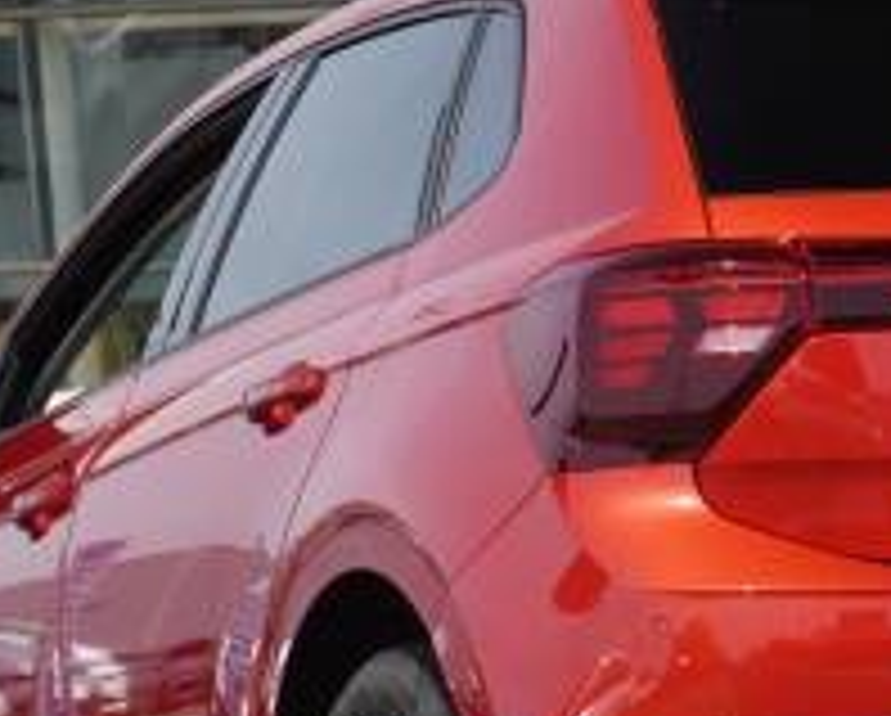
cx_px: 738
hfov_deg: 8.5
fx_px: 5995
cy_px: 446
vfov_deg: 6.8
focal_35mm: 227
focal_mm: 50
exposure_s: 1/160
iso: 160
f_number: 8
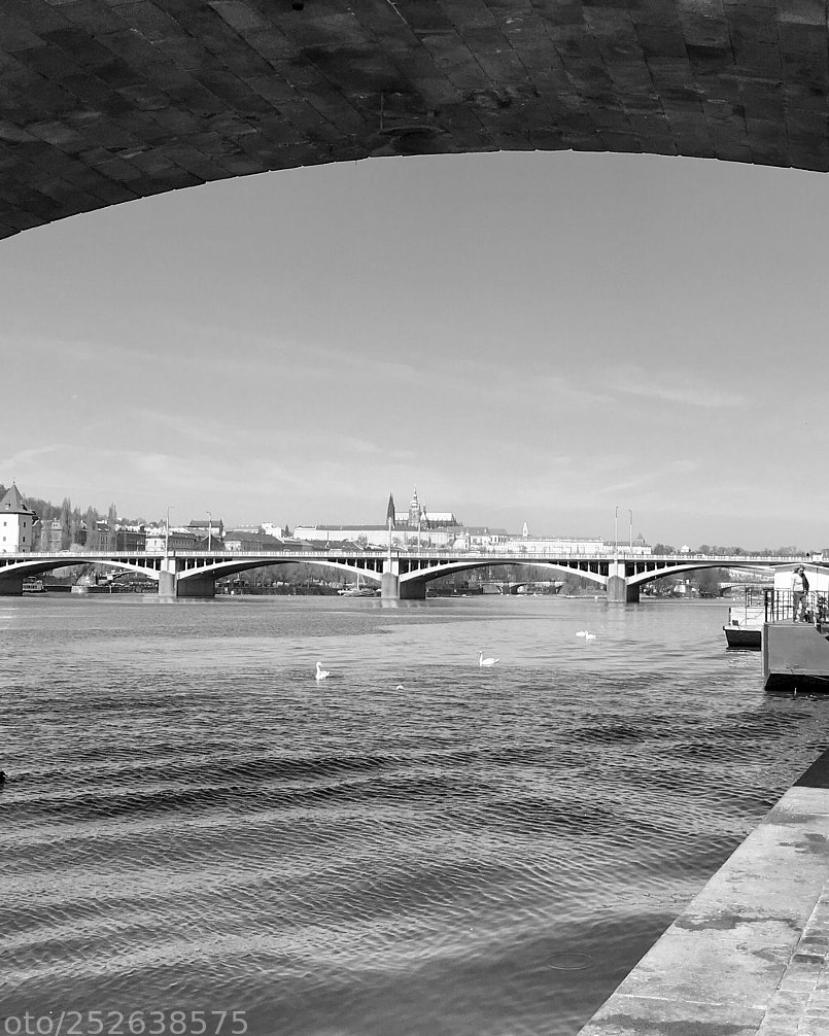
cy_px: 486
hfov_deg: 33.2
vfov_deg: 41.1
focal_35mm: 45
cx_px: 533
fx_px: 1380
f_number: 2.2
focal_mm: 4.15
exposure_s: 1/1374
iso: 25
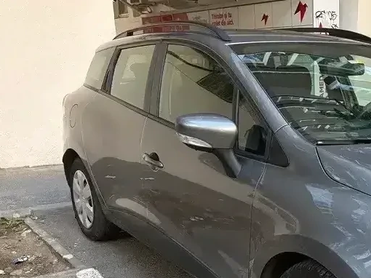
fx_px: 546
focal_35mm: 51
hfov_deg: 35.9
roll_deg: +1.1
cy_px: 250
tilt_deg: -17.4
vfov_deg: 27.5
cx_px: 311
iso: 40
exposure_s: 1/121
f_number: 1.6
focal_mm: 5.96
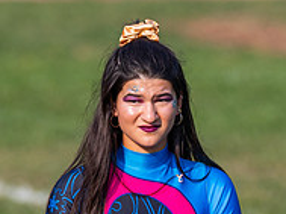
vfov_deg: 0.7
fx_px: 17276
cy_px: 313
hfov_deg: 0.9
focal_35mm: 2095
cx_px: 148
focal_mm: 560
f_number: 7.1
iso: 400
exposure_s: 1/1250
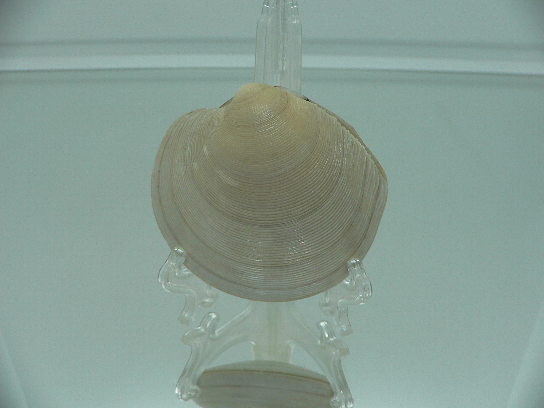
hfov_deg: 52.6
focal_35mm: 35
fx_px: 550
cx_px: 272
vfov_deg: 40.7
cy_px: 204
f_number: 2.8
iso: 80
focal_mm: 4.6
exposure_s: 1/60
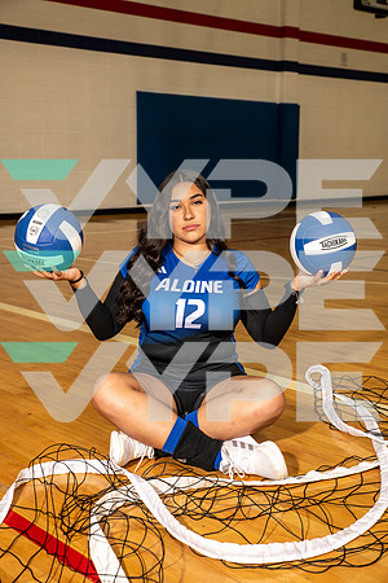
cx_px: 194
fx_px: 808
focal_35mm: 50
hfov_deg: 27.0
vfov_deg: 39.6
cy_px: 292
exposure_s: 1/320
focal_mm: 50
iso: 320
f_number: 6.3
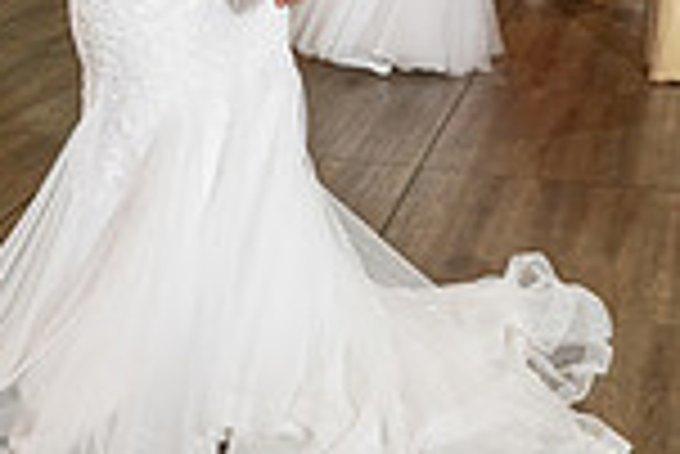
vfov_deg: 14.3
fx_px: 1739
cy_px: -142
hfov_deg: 22.1
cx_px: 378
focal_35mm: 92
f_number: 3.5
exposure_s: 1/160
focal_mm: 24
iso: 800
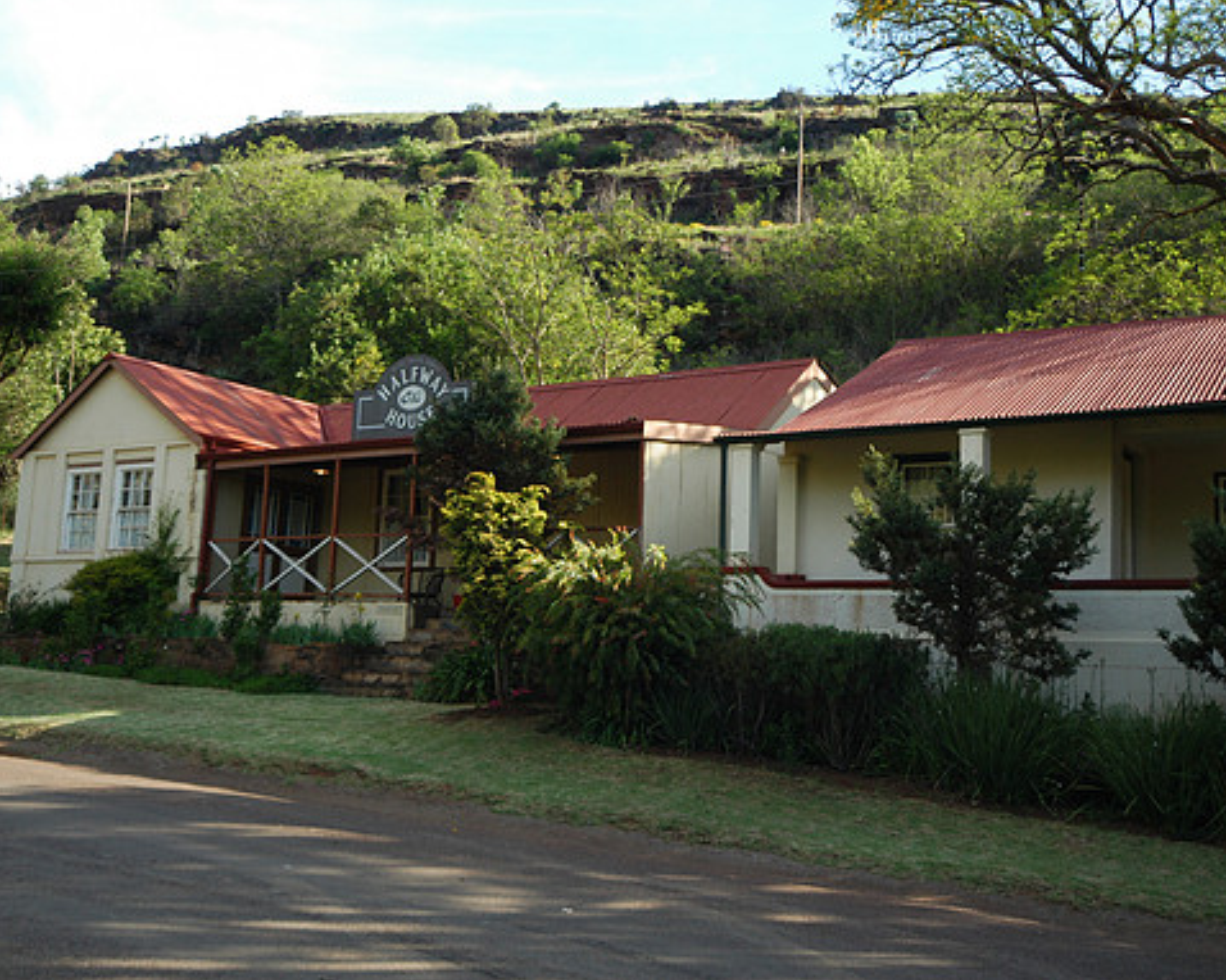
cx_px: 654
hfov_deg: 44.8
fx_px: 1487
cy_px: 487
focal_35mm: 41
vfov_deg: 36.5
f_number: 6.3
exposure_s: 1/160
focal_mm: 24
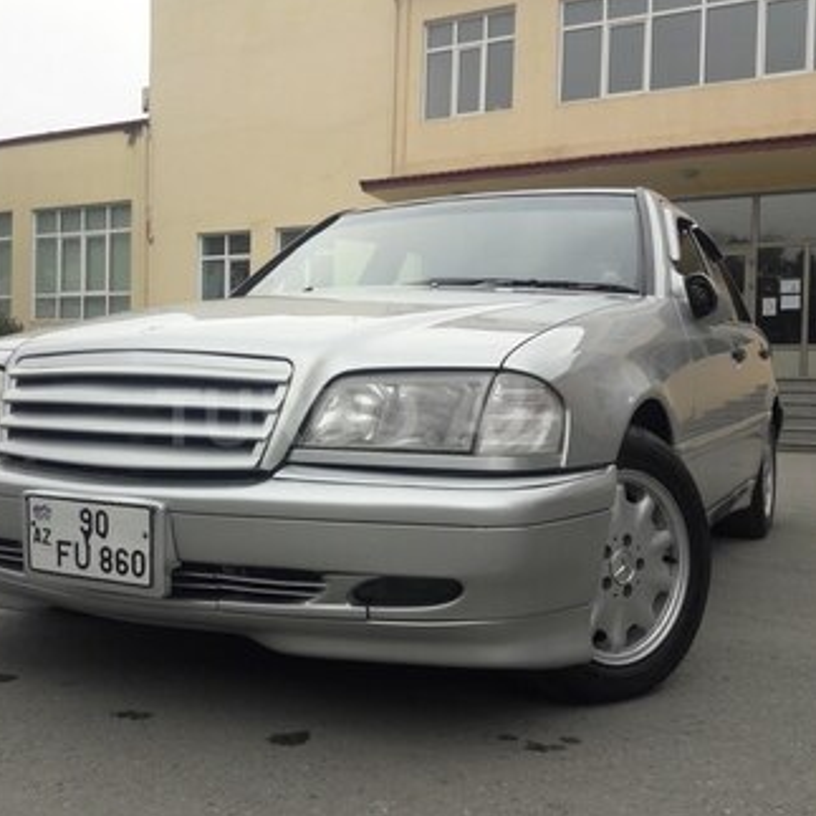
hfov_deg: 43.8
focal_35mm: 38
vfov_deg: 43.9
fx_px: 1013
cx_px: 351
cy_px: 417
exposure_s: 1/255
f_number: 1.9
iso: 40
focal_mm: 3.7
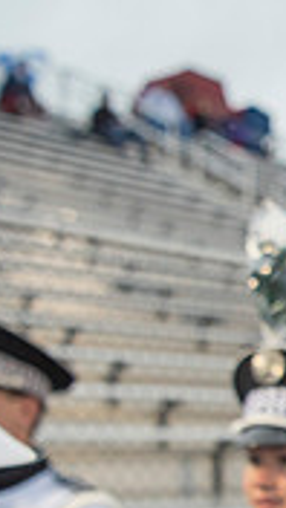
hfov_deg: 12.4
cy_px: 486
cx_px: 612
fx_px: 1119
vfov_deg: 24.6
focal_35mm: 83
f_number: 3.2
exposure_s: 1/800
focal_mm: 24
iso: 2000
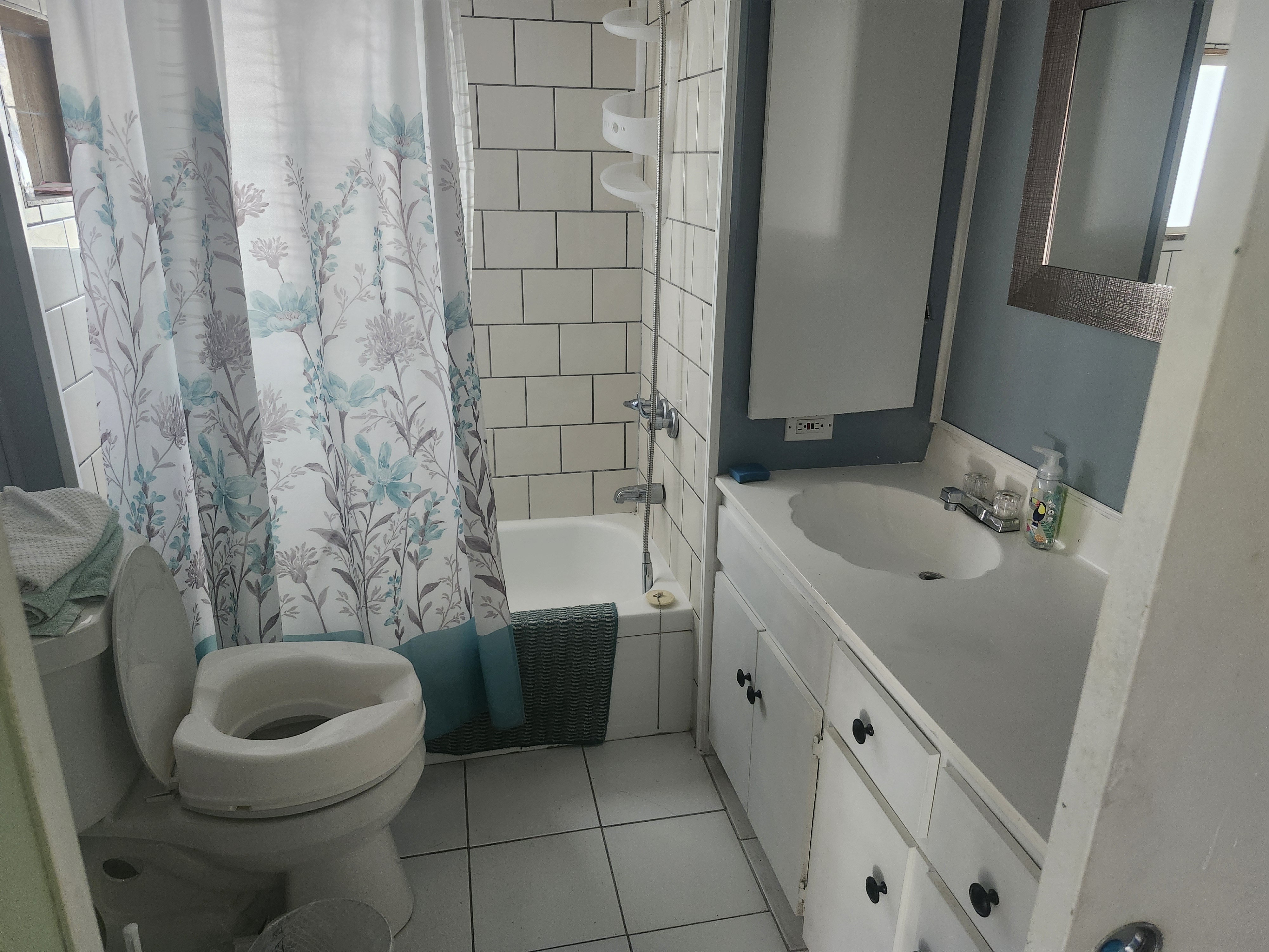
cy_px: 476
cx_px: 634
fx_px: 843
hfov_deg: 73.9
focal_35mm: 23
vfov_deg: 58.9
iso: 640
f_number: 1.8
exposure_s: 1/120
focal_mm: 5.54
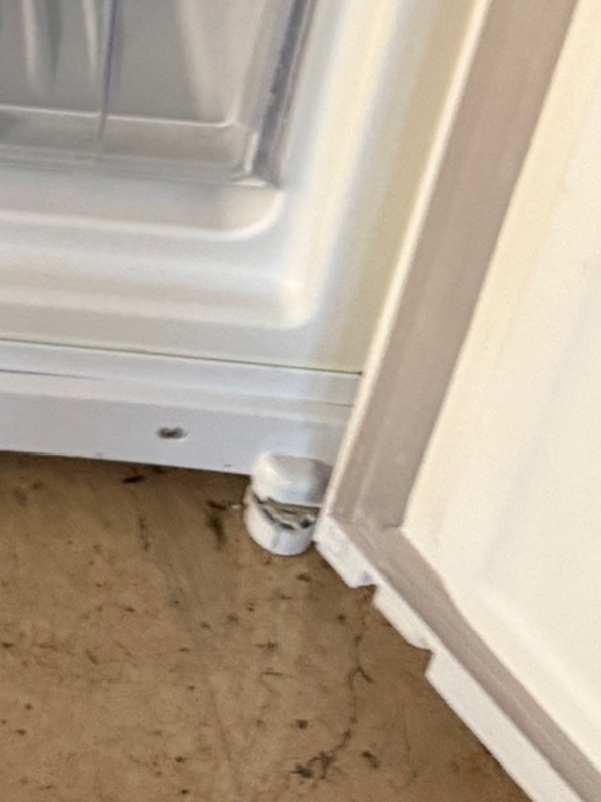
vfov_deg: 18.9
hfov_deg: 15.8
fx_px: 1921
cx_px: -383
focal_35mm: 83
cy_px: -578
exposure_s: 1/60
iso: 320
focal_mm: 6.76
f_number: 1.78
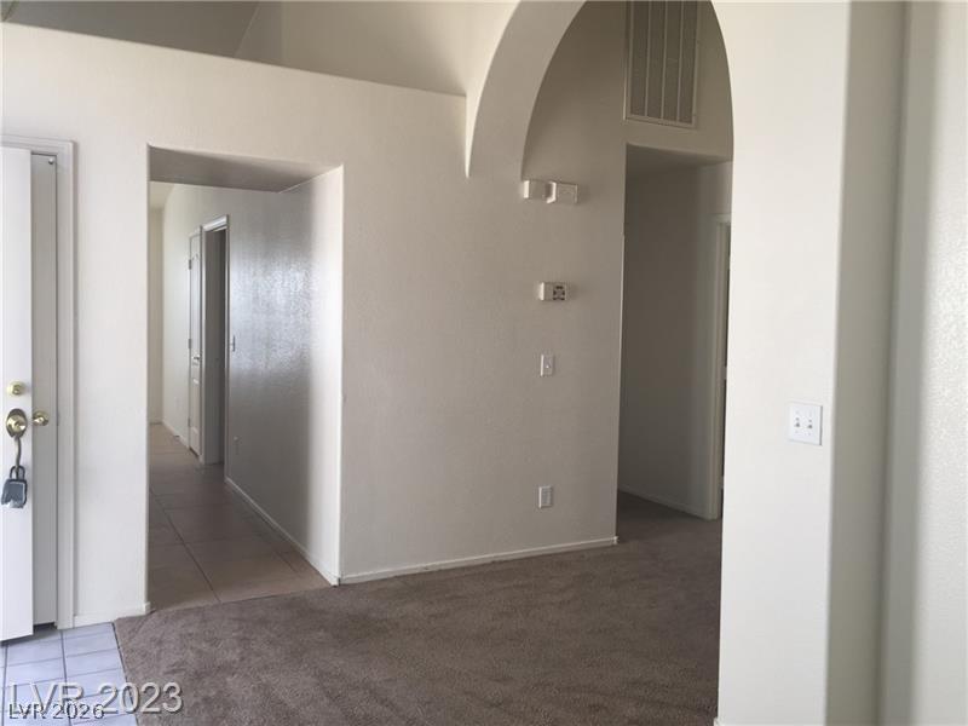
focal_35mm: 29
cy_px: 363
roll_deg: -3.1
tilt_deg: -2.2
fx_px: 811
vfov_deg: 48.2
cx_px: 484
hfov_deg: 61.7
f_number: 2.2
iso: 32
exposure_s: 1/60
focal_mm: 4.15
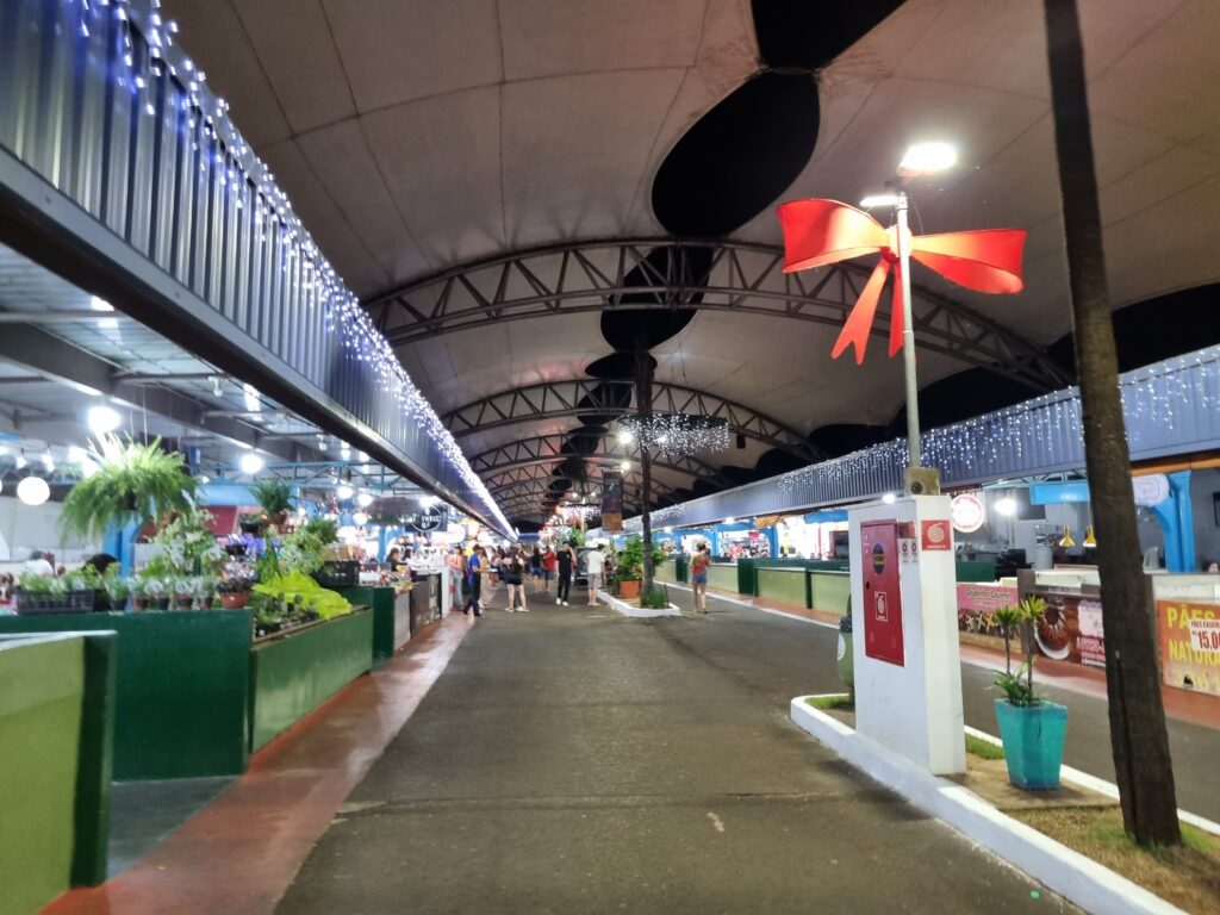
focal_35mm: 26
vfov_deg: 53.1
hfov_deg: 67.3
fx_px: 916
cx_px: 610
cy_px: 458
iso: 250
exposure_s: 1/40
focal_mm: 5.4
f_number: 1.8
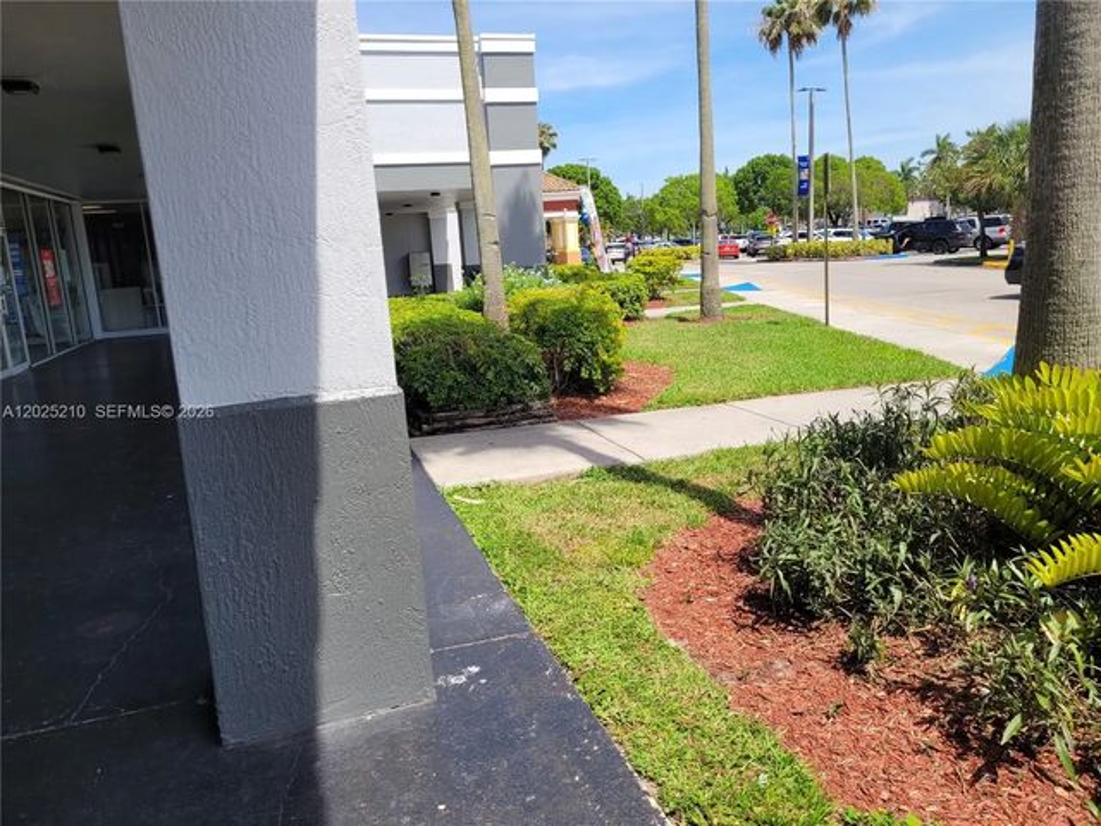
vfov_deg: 53.1
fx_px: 827
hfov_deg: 67.3
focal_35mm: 26
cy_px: 413
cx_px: 550
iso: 40
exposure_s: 1/1718
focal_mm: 5.4
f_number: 1.8
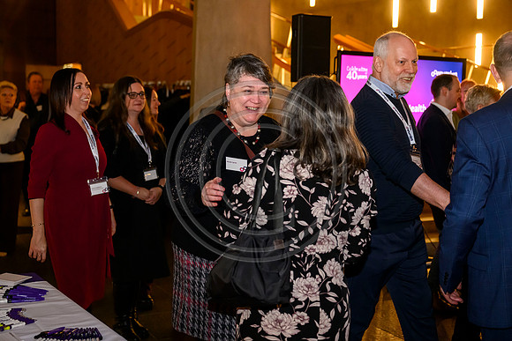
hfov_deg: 38.9
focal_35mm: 51
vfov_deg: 26.5
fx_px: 725
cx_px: 256
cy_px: 170
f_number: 4
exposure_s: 1/125
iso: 6400
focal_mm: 51
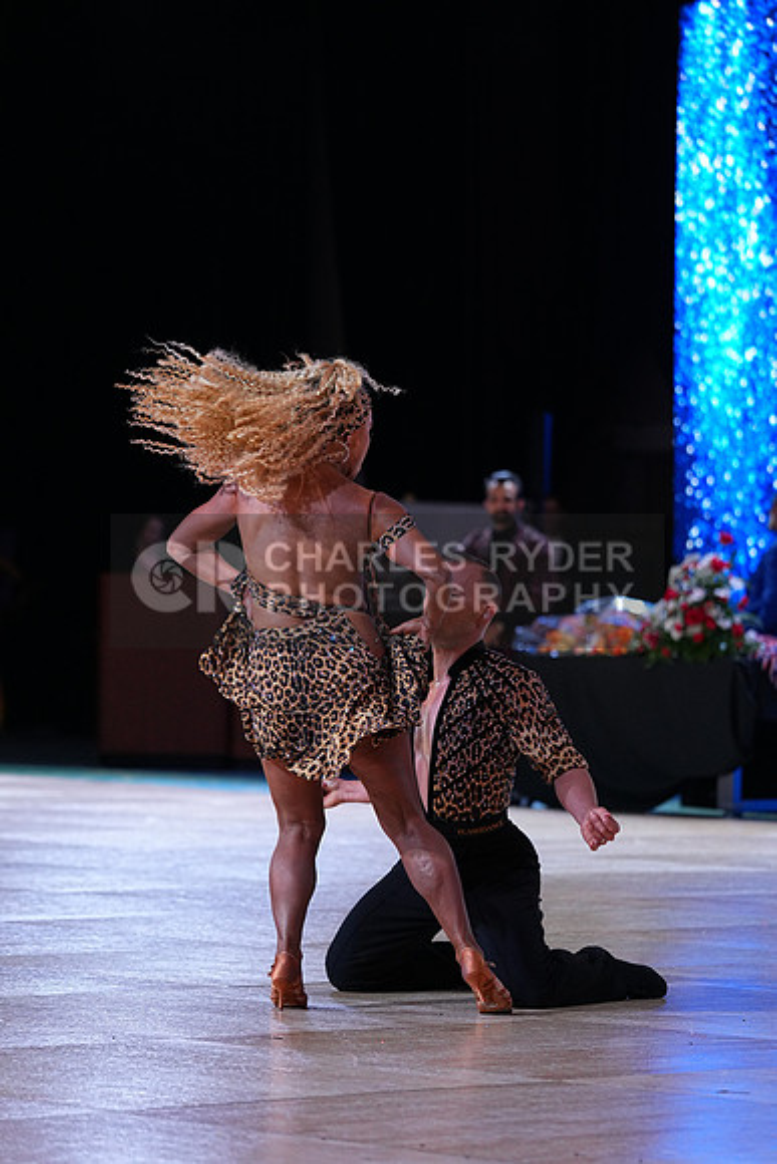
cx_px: 388
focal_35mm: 154
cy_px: 582
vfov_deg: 13.3
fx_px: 4982
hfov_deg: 8.9
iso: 1600
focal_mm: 154
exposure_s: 1/500
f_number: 4
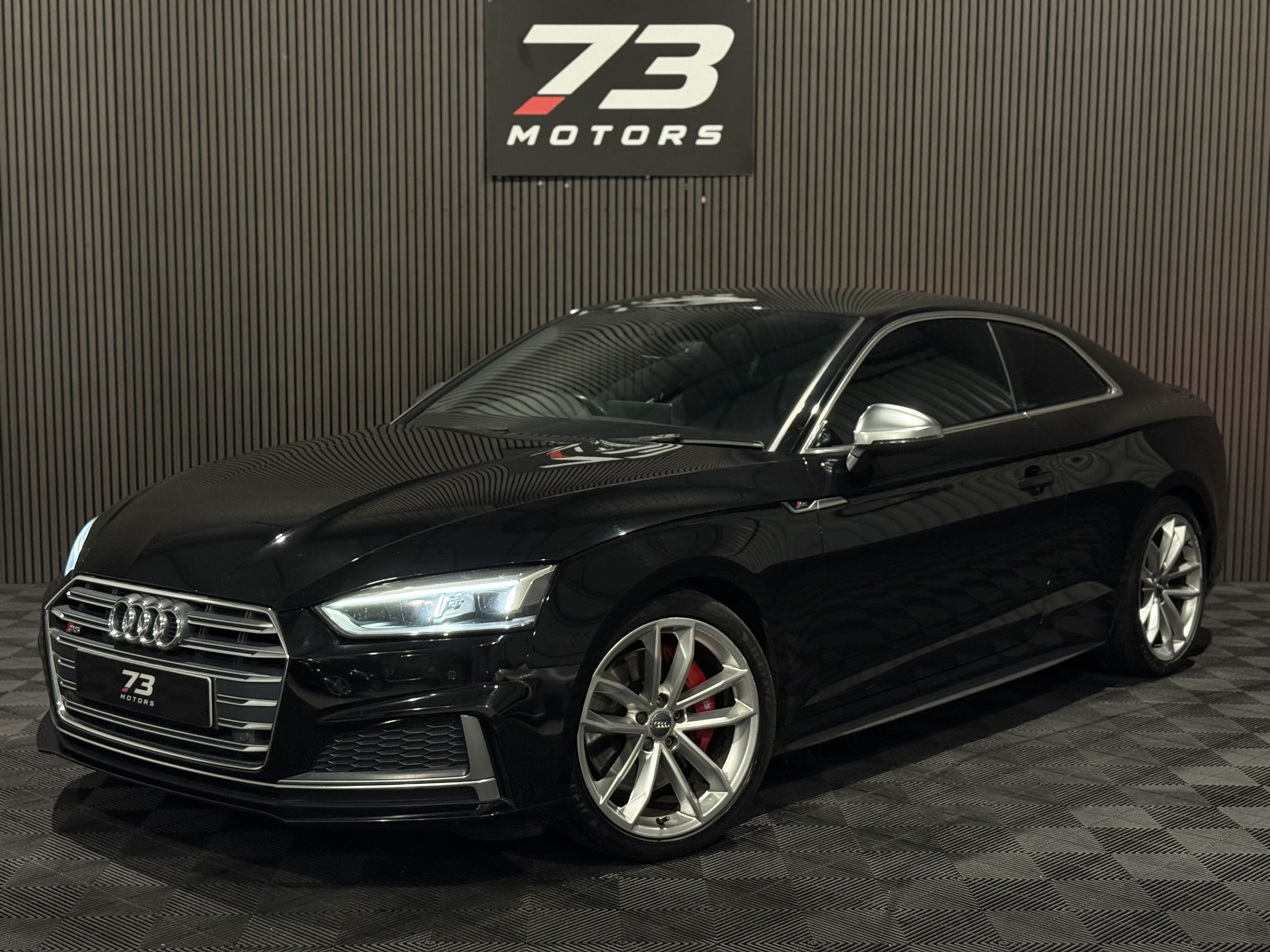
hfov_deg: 39.7
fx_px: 1761
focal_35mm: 48
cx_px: 635
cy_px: 476
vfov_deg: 30.3
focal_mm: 6.76
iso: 250
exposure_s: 1/50
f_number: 1.78
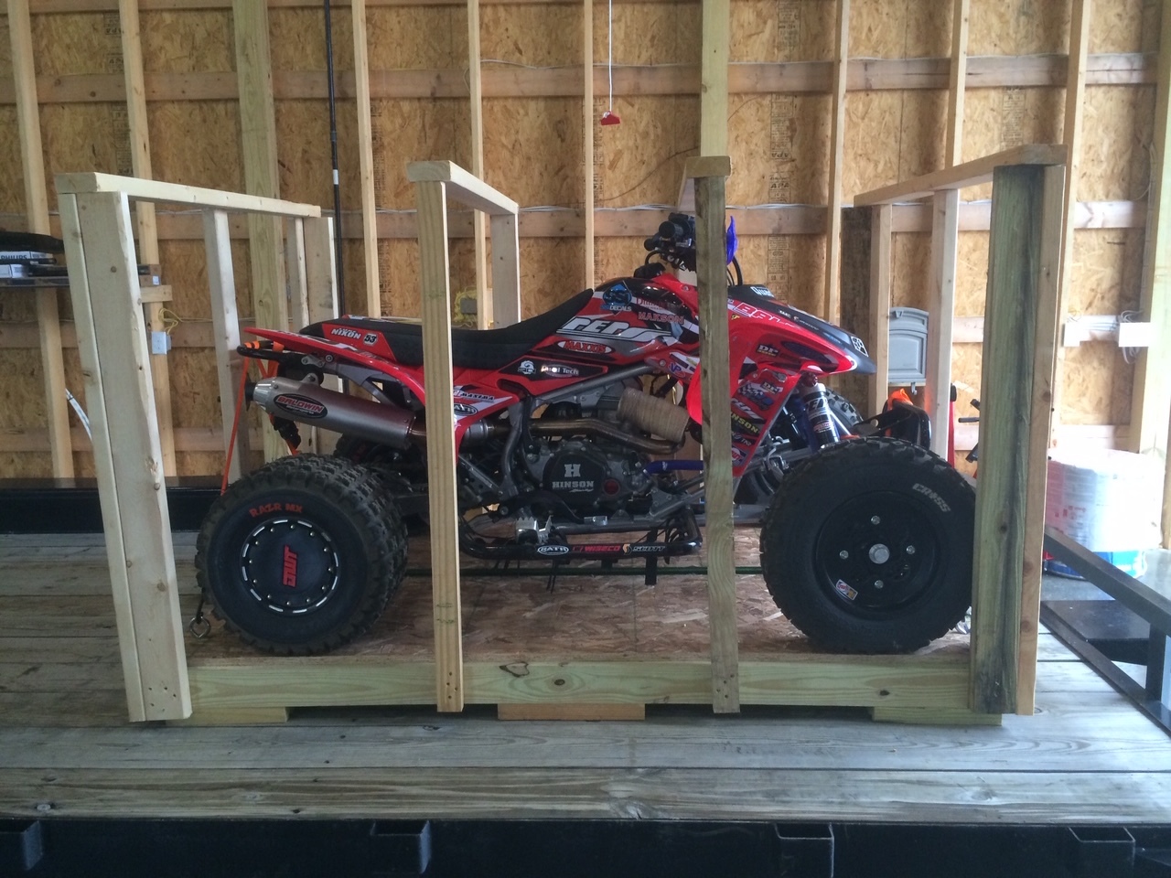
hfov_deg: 60.0
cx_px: 586
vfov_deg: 46.8
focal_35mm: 30
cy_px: 439
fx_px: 1015
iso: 200
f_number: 2.2
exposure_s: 1/30
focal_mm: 4.12
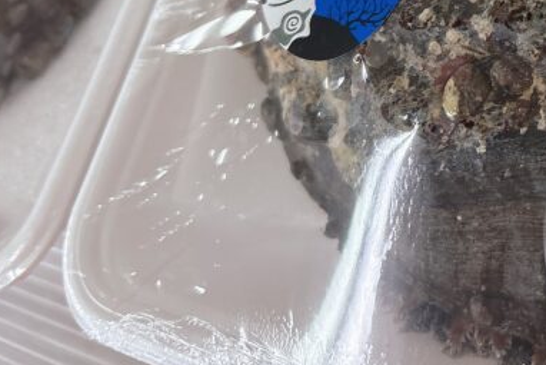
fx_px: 1032
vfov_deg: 18.3
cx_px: 577
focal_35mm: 68
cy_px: -139
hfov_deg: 27.5
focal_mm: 5.96
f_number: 1.6
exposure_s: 1/60
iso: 80
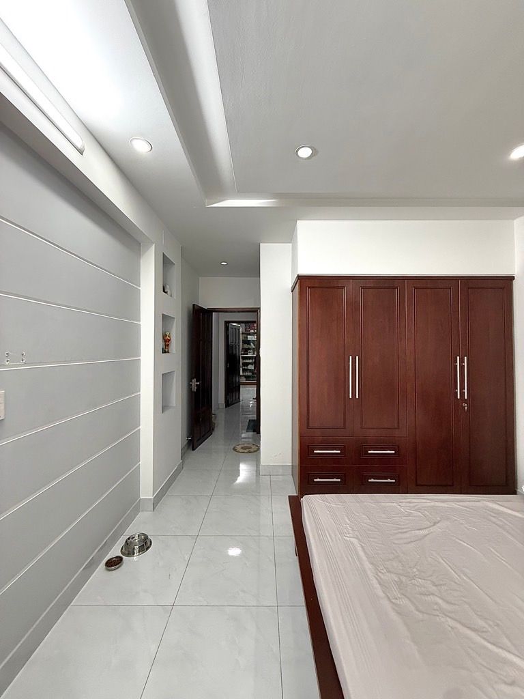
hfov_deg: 85.7
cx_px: 262
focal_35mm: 14
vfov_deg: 102.1
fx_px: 283
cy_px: 350
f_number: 2.2
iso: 320
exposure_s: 1/99
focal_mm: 2.22
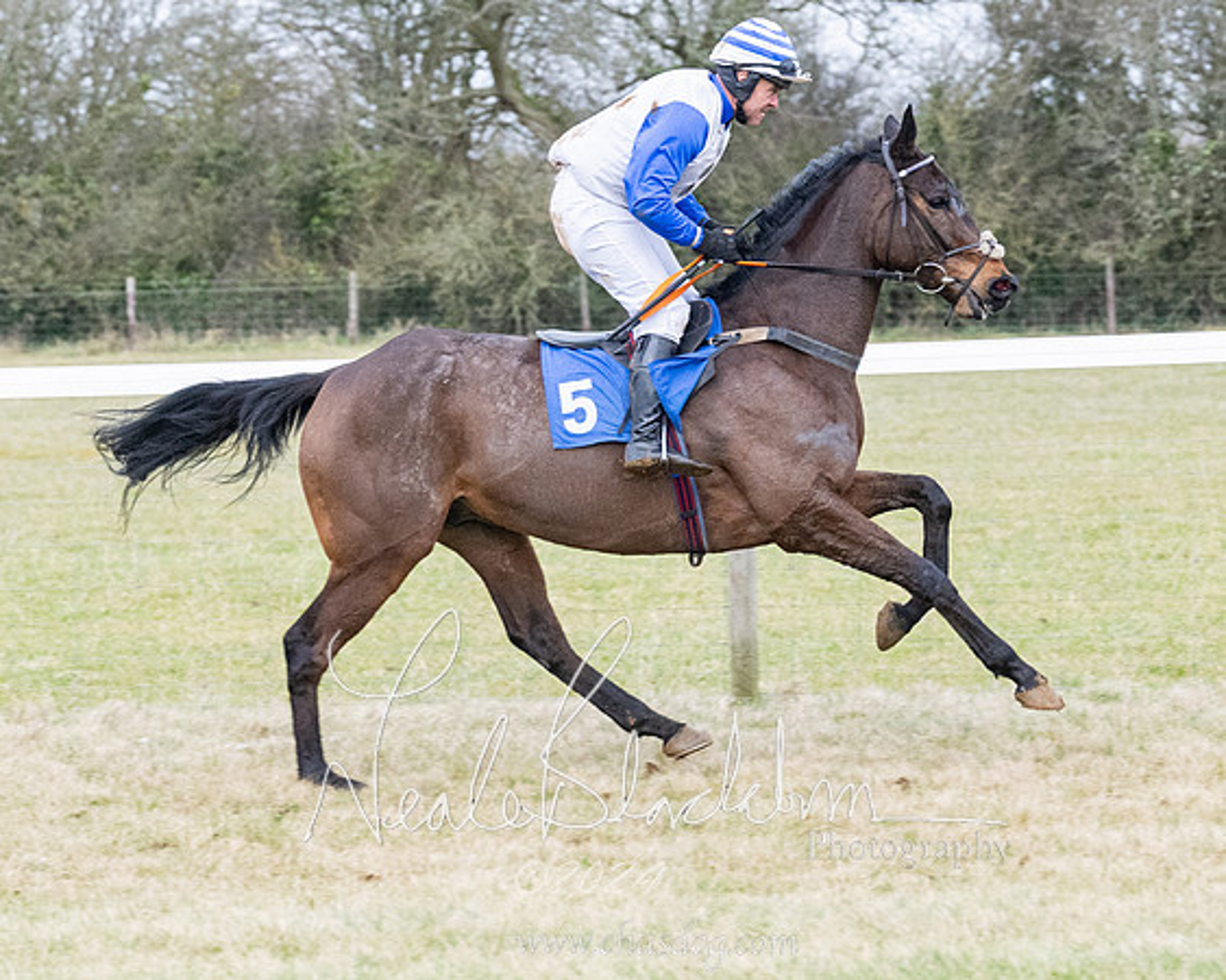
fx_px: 7952
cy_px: 661
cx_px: 358
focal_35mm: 219
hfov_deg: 8.8
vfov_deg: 7.0
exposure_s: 1/1000
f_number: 4
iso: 1600
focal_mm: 95
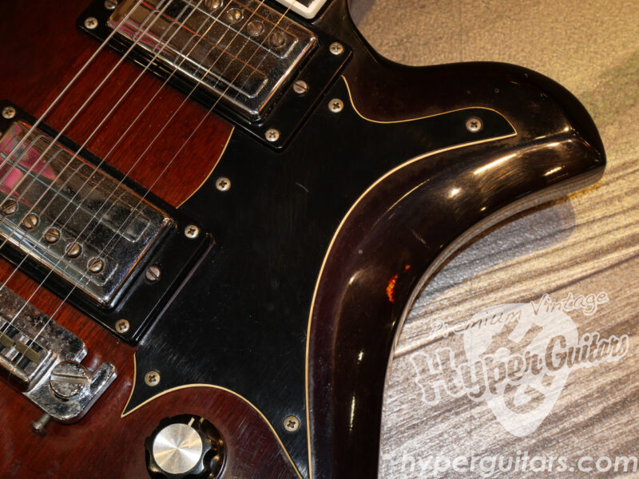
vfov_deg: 22.9
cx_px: 320
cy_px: 240
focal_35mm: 64
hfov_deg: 30.3
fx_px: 1181
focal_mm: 32
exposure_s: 1/50
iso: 800
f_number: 5.6
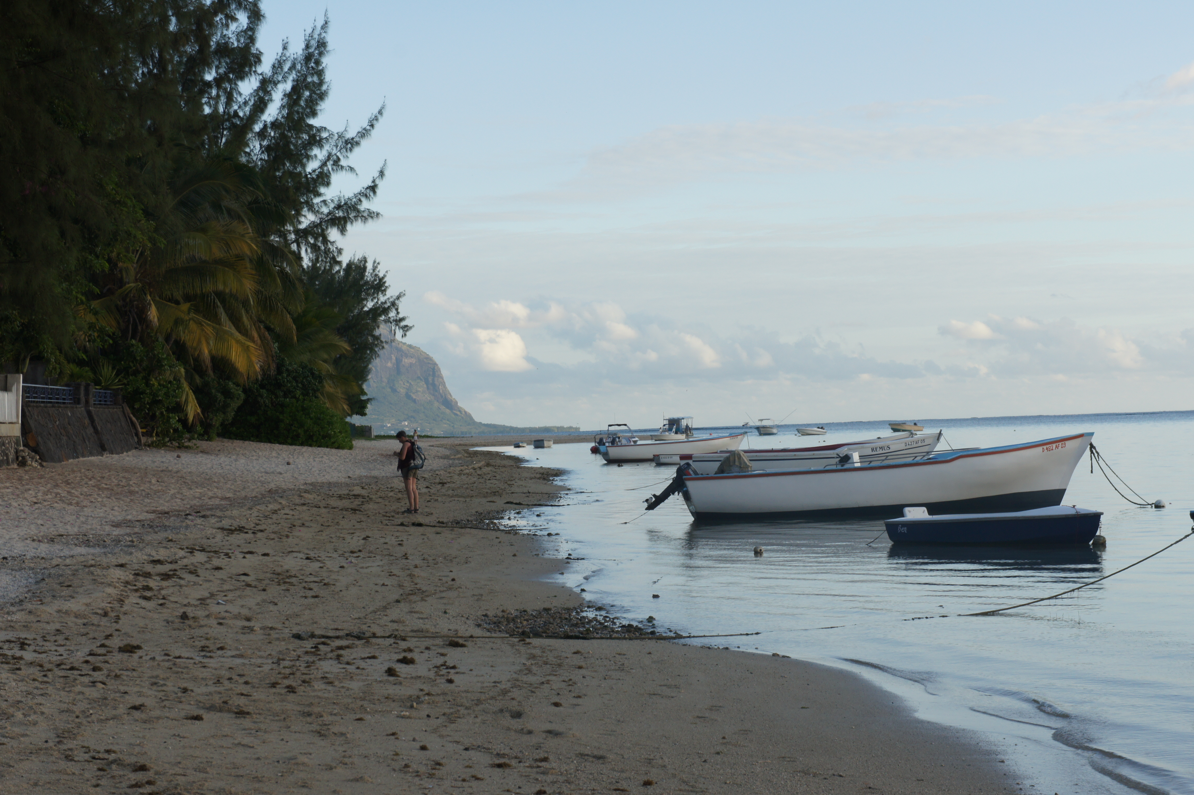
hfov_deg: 24.6
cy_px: 398
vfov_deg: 16.5
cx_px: 597
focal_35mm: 82
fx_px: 2735
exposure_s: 1/125
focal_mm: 55
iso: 200
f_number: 11
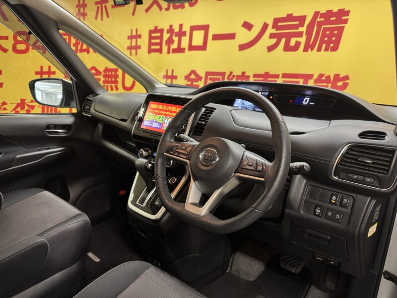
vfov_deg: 56.8
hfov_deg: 71.6
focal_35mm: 24
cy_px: 149
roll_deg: +0.3
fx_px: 275
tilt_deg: -17.6
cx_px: 198
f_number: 1.78
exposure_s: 1/64
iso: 200
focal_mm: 6.76
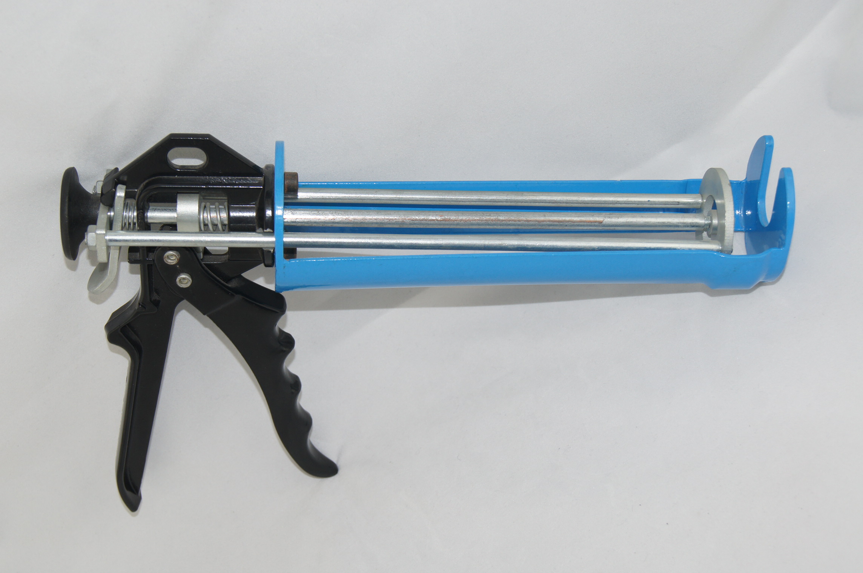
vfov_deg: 22.6
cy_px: 286
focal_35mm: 60
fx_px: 1437
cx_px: 432
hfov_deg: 33.4
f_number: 7.1
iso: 200
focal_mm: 40
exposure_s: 1/160
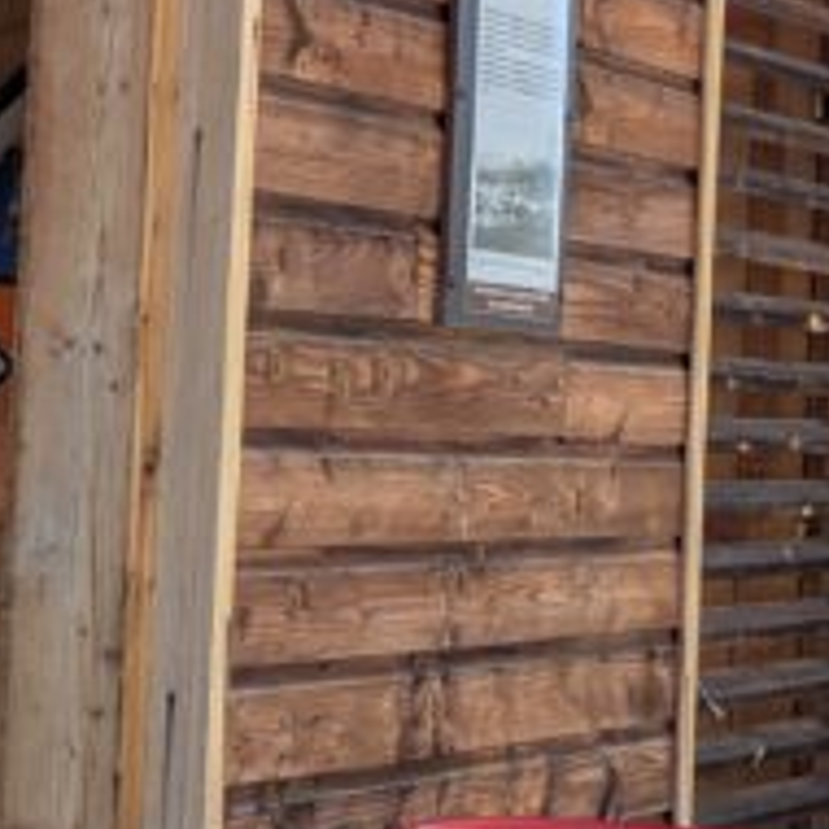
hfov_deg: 13.9
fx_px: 3224
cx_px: -347
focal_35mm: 119
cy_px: 257
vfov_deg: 14.6
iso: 46
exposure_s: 1/1110
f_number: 1.89
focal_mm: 5.43
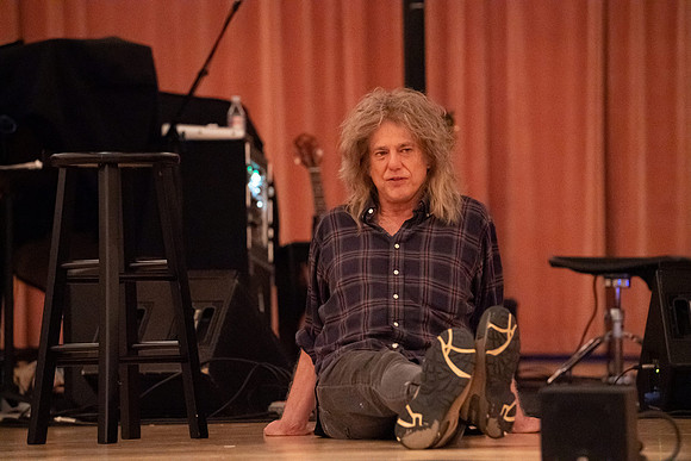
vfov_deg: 6.9
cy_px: 230
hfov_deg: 10.3
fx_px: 3840
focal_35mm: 200
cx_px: 346
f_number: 4.5
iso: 20000
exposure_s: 1/160
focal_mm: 200
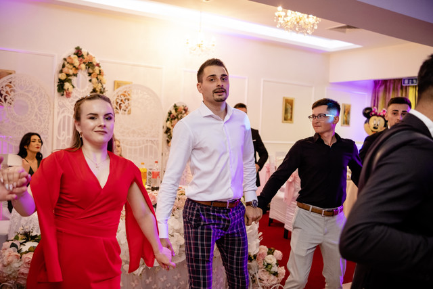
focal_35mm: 35
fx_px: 421
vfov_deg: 37.9
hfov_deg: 54.4
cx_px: 216
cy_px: 144
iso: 1000
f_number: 2
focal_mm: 23
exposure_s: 1/200
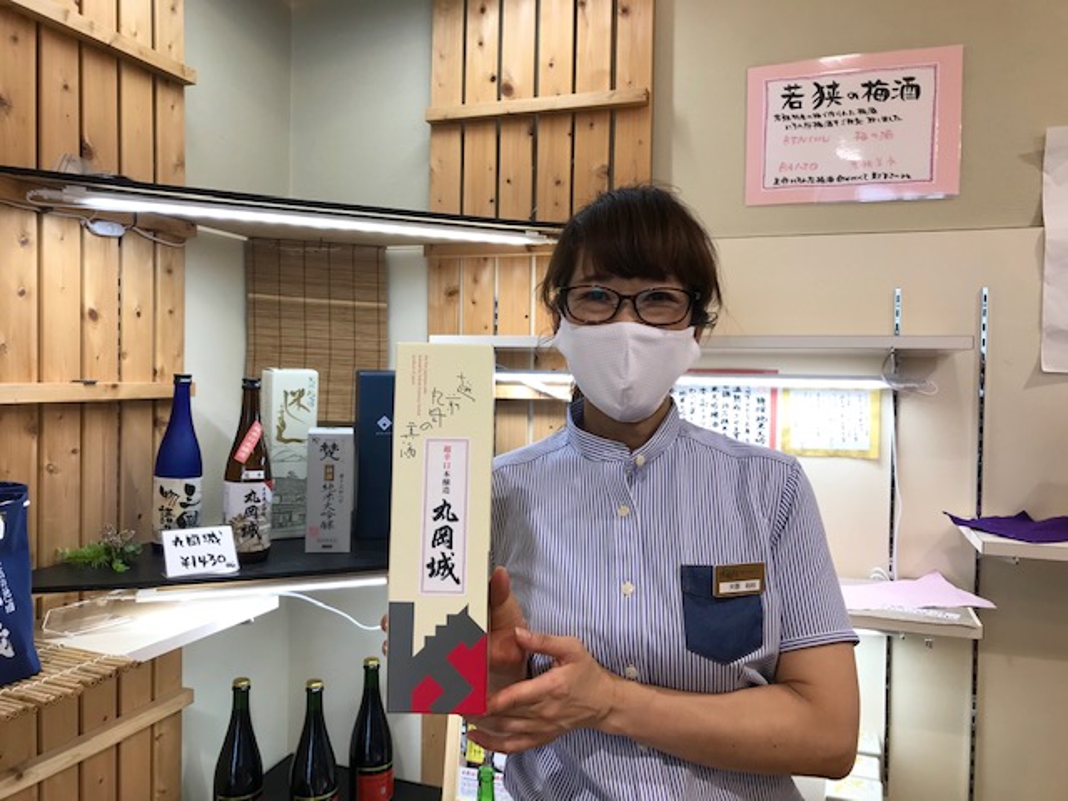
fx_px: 864
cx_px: 534
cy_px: 400
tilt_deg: -0.3
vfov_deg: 49.7
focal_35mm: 28
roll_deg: -1.6
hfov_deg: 63.4
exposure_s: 1/60
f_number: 1.8
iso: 25
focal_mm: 3.99
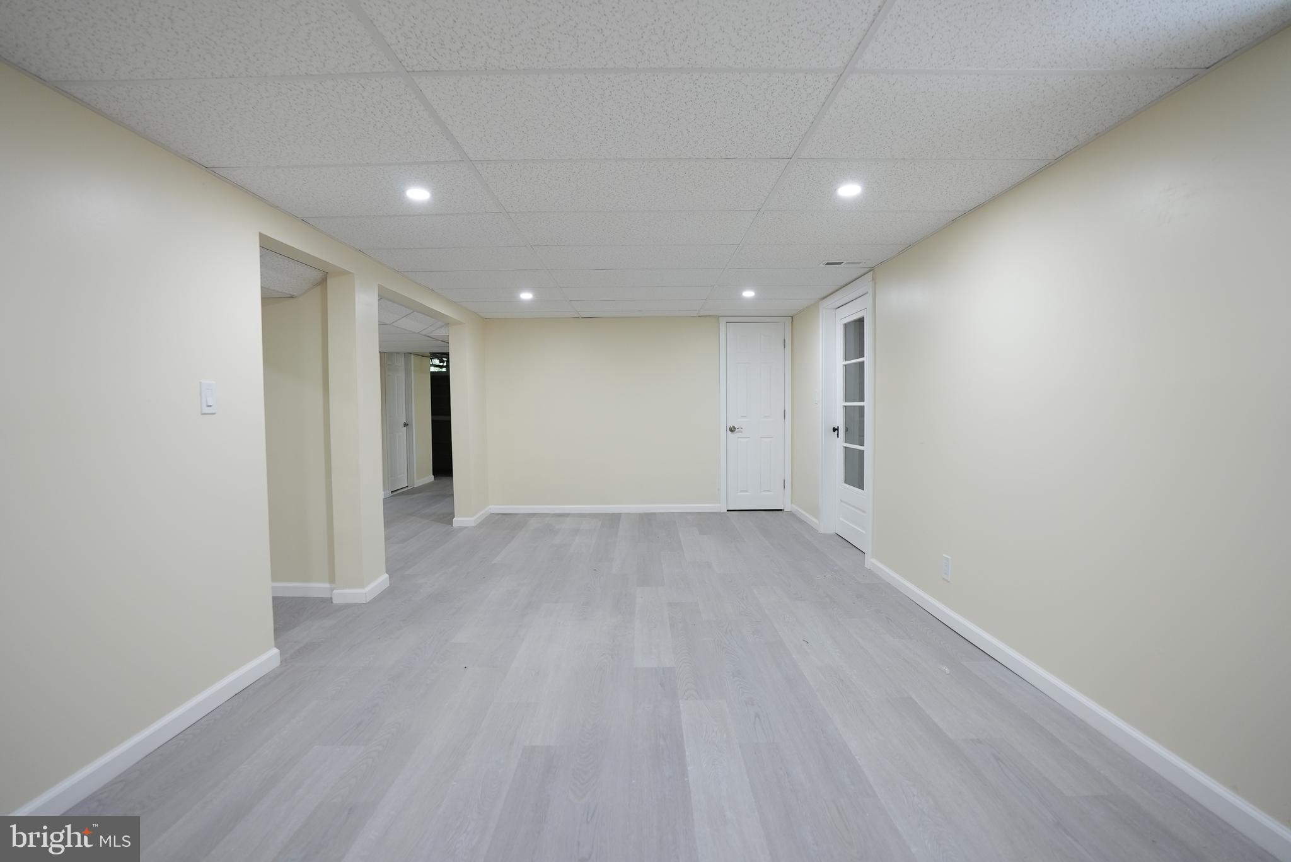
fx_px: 574
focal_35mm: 16
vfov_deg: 73.8
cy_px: 431
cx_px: 646
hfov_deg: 96.7
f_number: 3.5
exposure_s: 1/50
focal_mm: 16
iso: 640
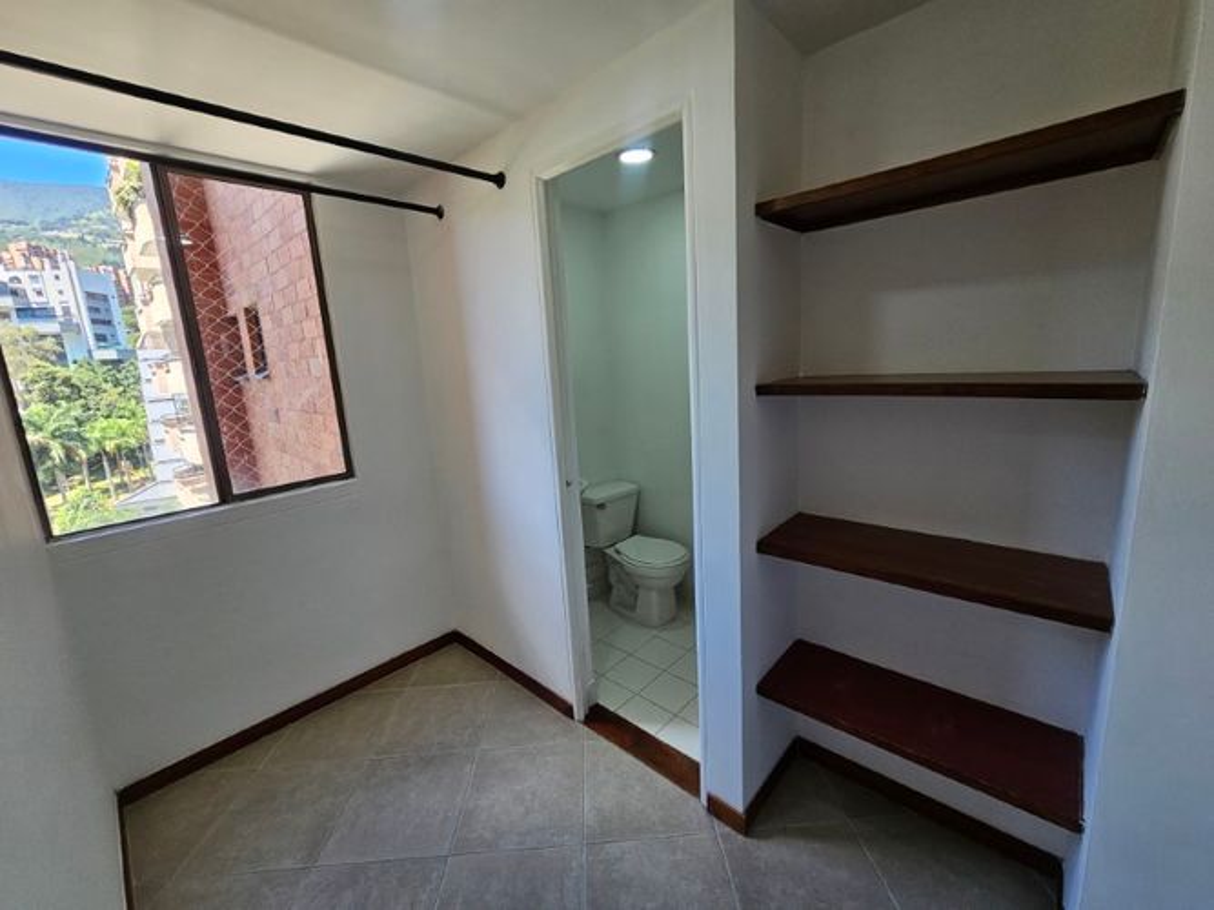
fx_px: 456
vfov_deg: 89.9
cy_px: 455
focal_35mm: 13
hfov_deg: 106.2
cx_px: 607
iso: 200
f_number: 2.2
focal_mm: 2.2
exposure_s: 1/359
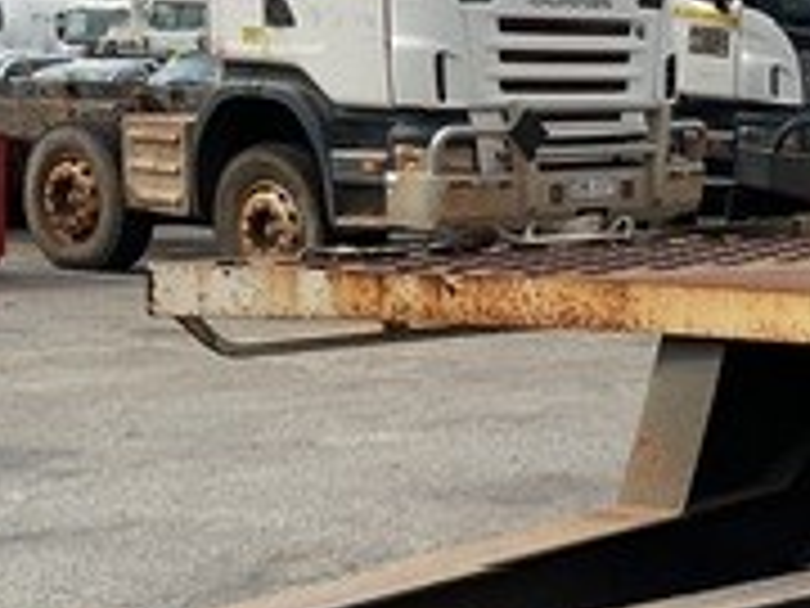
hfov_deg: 17.1
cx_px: 1246
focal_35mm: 103
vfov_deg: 14.3
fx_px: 2410
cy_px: 387
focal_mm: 3
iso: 16
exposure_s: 1/1534
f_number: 1.8
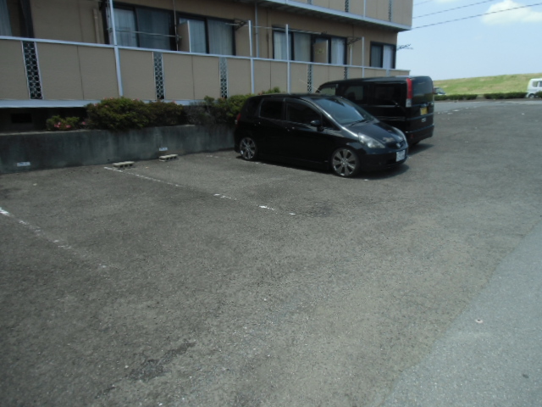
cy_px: 204
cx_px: 271
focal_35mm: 24
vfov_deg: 56.8
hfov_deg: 71.6
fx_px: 376
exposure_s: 1/500
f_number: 3
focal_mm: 4.24
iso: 64
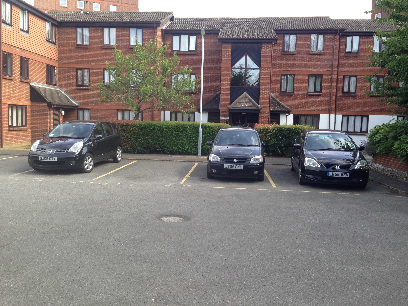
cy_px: 153
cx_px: 204
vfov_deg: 42.9
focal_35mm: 33
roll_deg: -1.9
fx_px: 389
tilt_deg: -4.4
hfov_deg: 55.4
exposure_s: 1/288
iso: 50
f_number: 2.4
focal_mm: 4.12
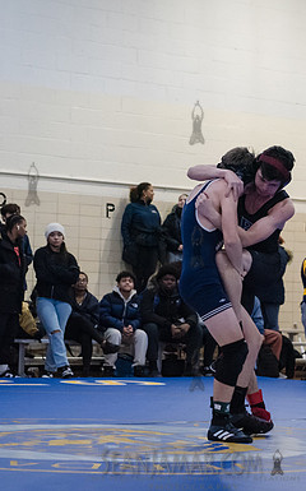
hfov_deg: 11.9
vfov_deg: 19.0
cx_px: 196
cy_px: 246
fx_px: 1471
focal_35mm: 110
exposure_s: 1/400
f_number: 3.2
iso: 8000
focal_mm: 70
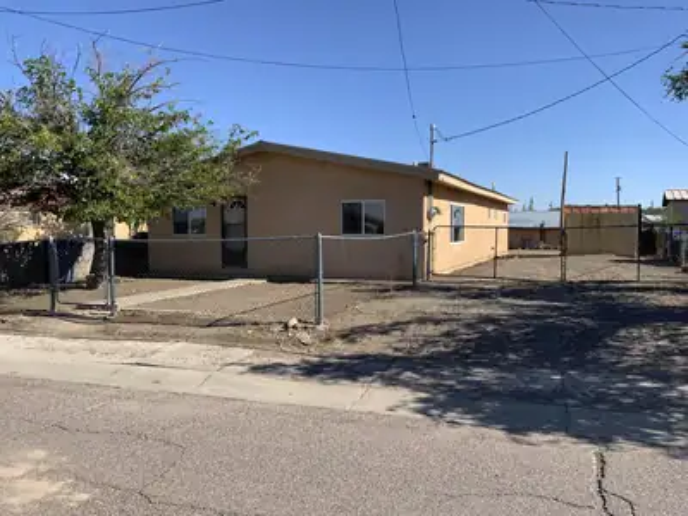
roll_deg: +0.8
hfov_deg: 61.7
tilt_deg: -2.0
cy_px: 258
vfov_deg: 48.2
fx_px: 576
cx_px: 344
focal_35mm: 29
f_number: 1.8
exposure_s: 1/1848
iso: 16
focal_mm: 3
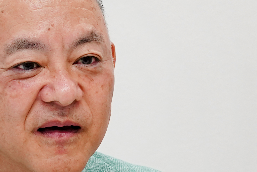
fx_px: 1692
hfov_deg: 8.7
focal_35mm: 237
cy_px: 181
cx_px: 58
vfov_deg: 5.8
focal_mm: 75
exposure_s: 1/125
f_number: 5.6
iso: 1000
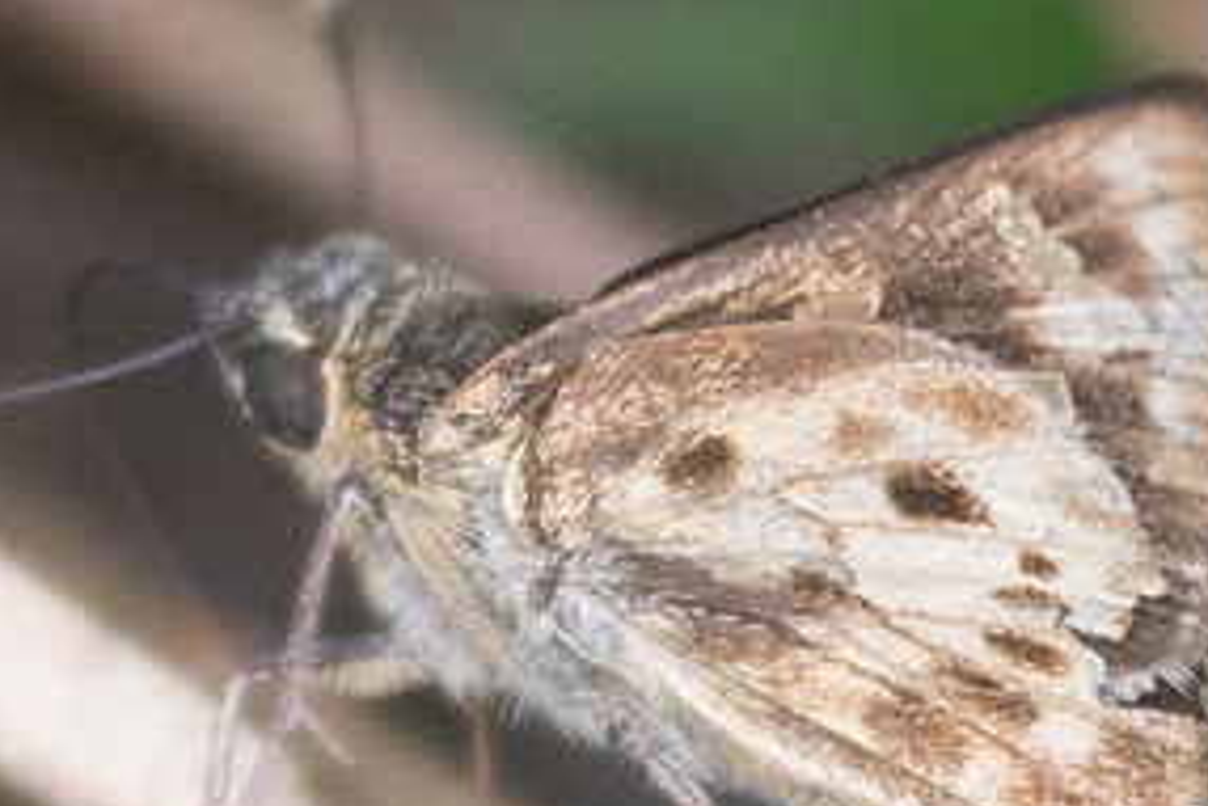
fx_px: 76609
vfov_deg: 0.6
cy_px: 717
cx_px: 803
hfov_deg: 0.9
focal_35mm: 2282
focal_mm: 150
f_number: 3.3
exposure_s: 1/250
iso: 800
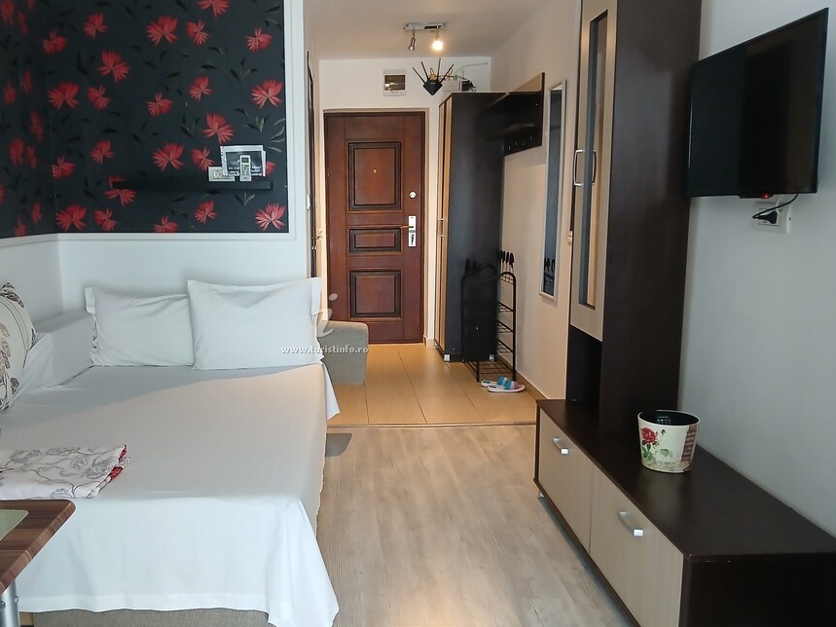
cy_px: 339
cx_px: 342
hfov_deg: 58.0
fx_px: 749
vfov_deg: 45.4
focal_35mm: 31
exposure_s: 1/33.3
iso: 320
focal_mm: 3.98
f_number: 1.8
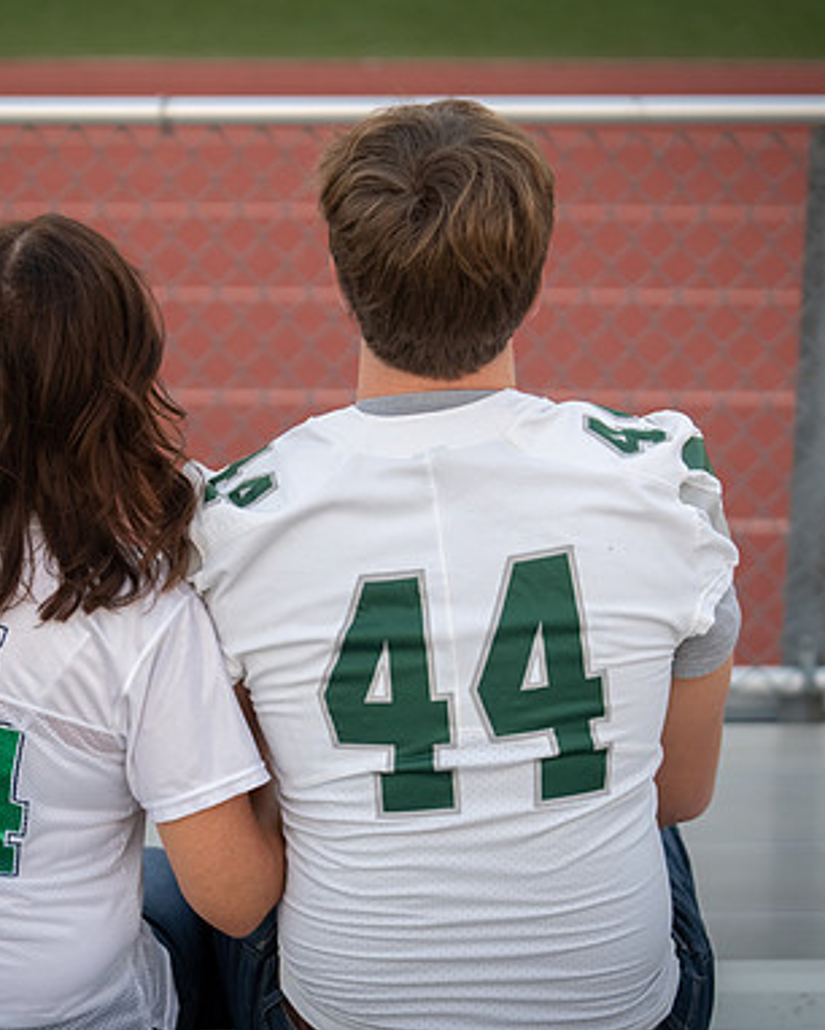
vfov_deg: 16.0
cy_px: 610
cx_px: 197
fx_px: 3660
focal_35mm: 120
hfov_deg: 12.8
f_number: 2.8
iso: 640
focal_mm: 70
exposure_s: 1/320
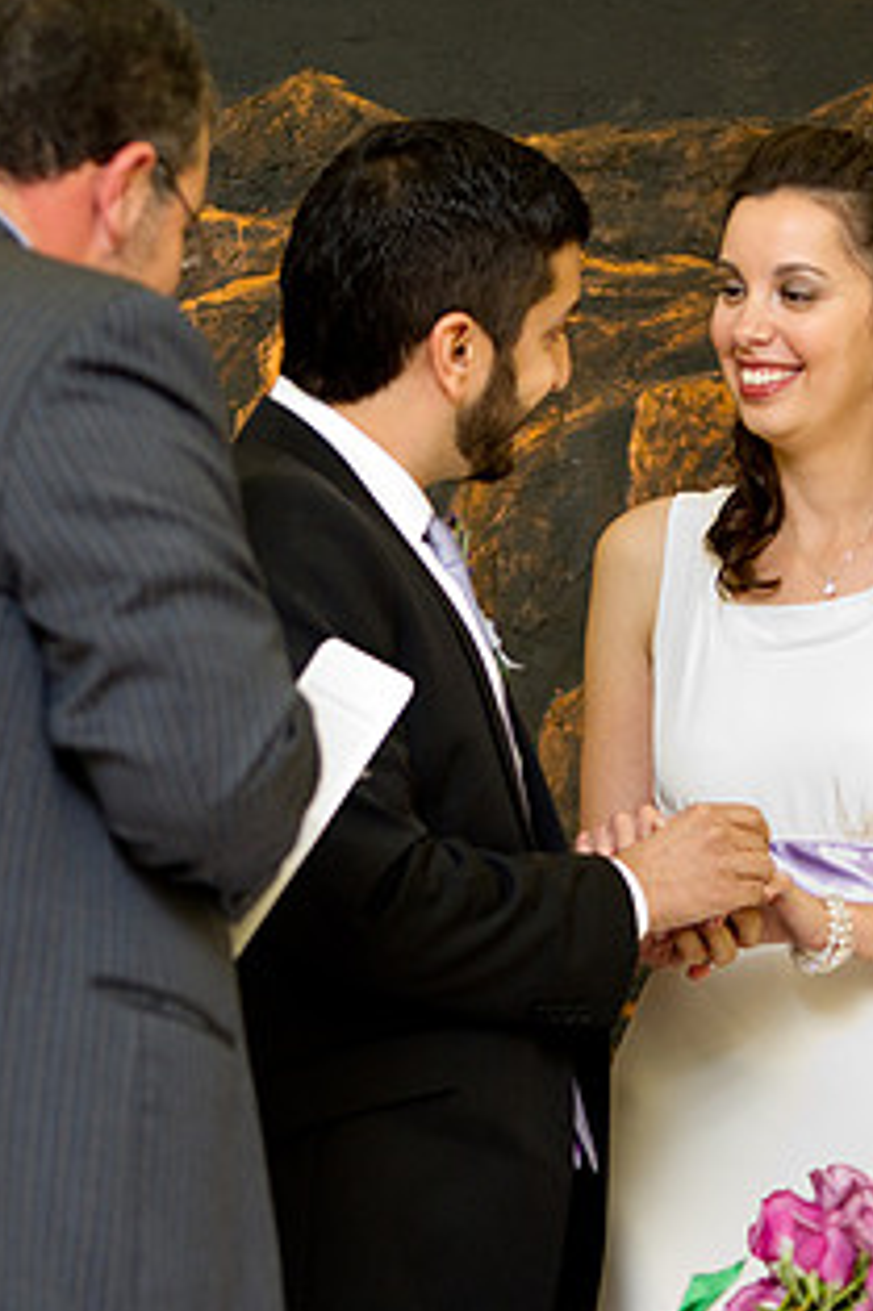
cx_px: 432
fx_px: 8448
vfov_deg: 8.9
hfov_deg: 5.9
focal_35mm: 232
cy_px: 681
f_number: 2.8
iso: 1600
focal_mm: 107.5
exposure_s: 1/60
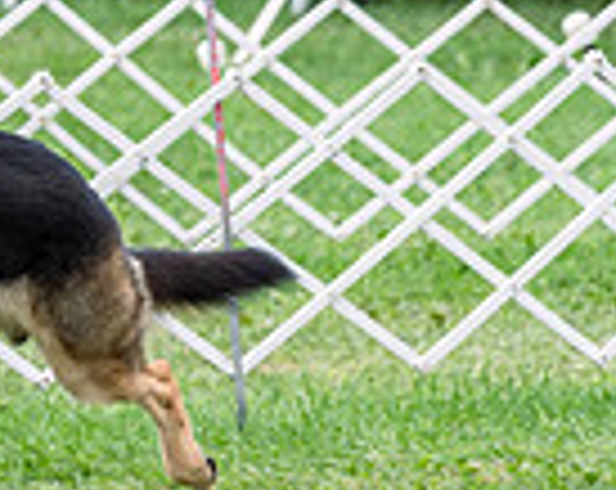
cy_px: -63
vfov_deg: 2.6
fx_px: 10952
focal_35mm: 602
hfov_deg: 3.2
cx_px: -272
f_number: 5
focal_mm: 130
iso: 400
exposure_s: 1/800
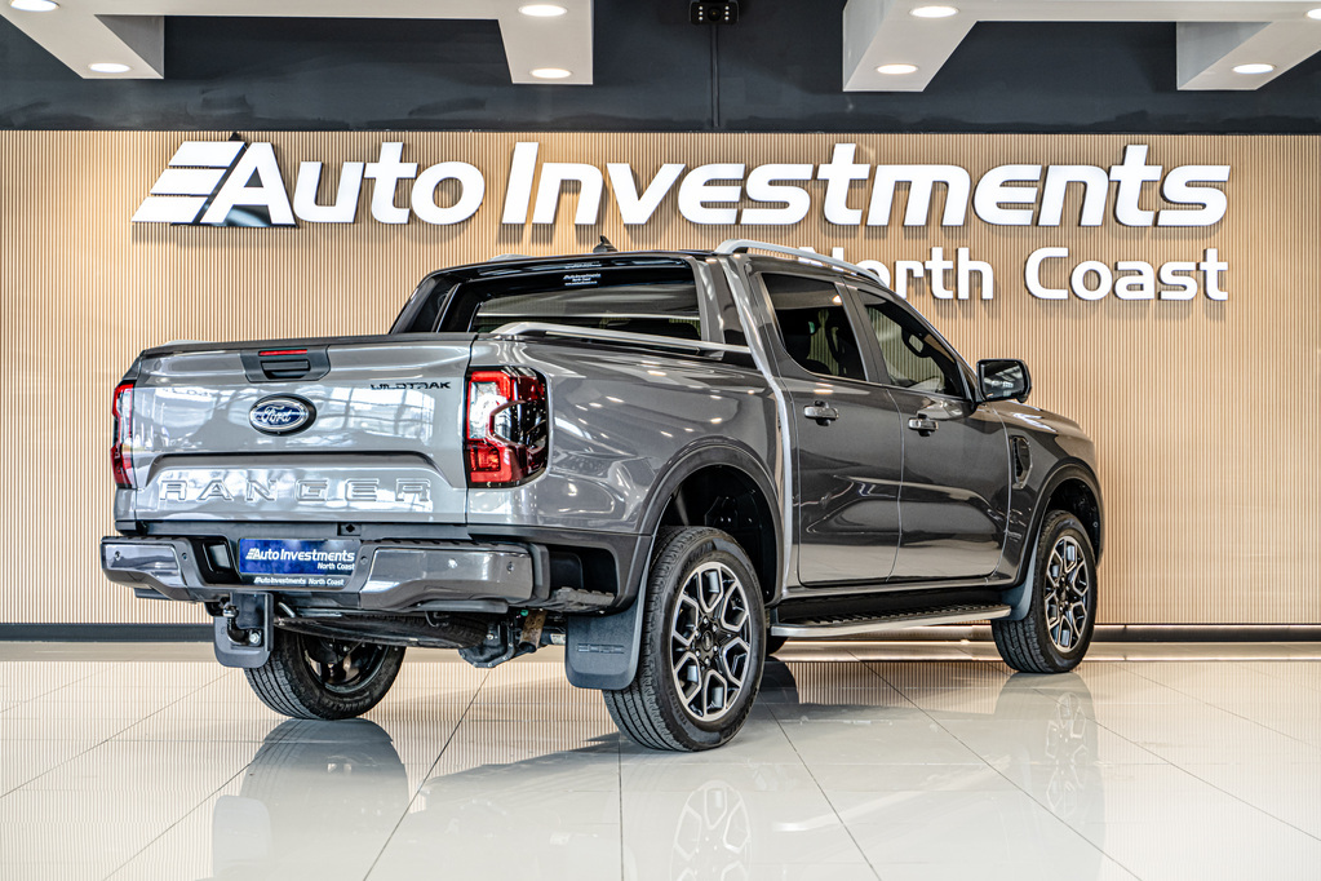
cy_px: 440
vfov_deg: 23.8
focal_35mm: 57
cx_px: 660
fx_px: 2091
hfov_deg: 35.1
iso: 640
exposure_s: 1/160
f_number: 2.8
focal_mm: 57
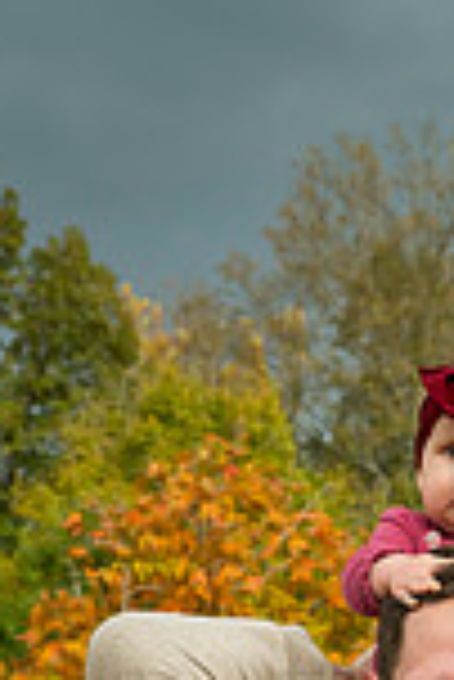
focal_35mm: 125
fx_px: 2359
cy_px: 869
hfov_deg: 10.8
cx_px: 571
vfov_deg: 15.6
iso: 400
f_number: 6.3
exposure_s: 1/500
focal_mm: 42
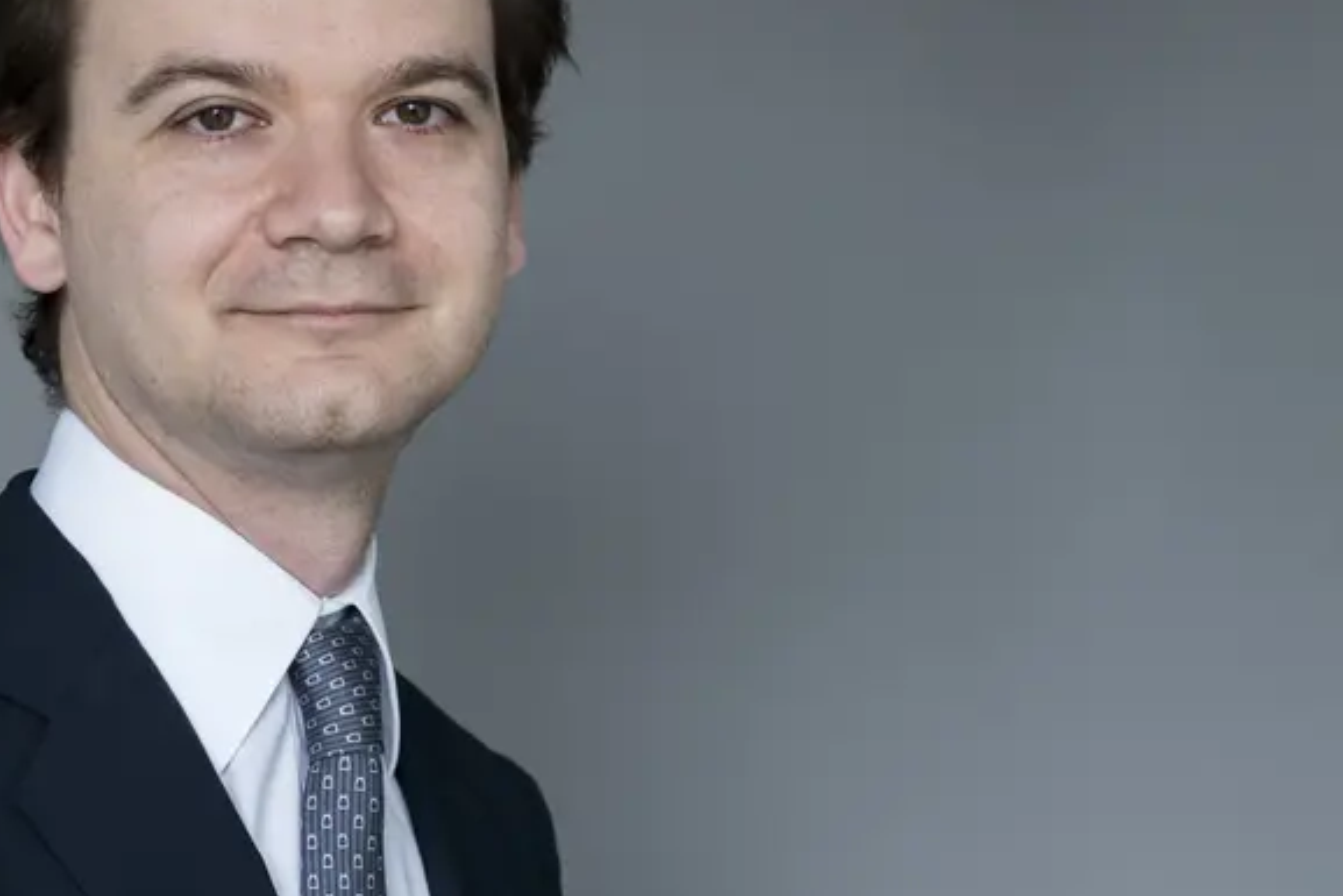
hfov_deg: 19.5
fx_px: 3881
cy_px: 518
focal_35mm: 104
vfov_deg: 13.2
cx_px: 289
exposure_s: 1/125
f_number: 5.6
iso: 640
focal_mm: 50
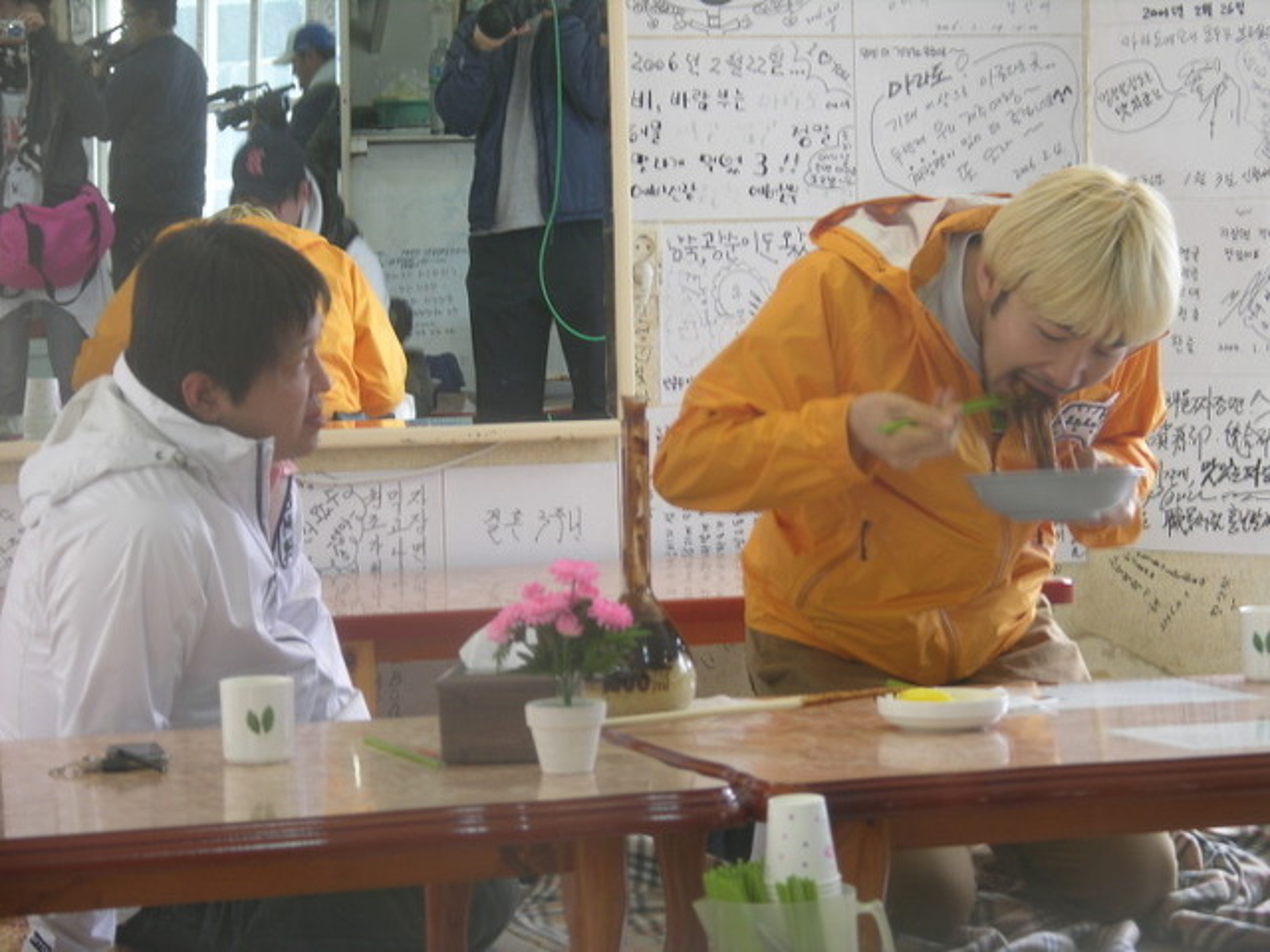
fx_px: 4403
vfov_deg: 12.3
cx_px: 635
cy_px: 476
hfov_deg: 16.4
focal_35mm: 120
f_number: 3.7
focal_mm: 29.5
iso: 50
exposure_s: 1/11.2
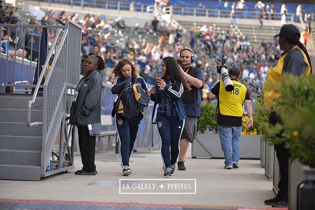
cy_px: 105
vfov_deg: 11.4
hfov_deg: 17.1
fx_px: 1050
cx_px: 158
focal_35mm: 120
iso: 640
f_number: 2.8
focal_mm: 120
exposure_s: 1/2000
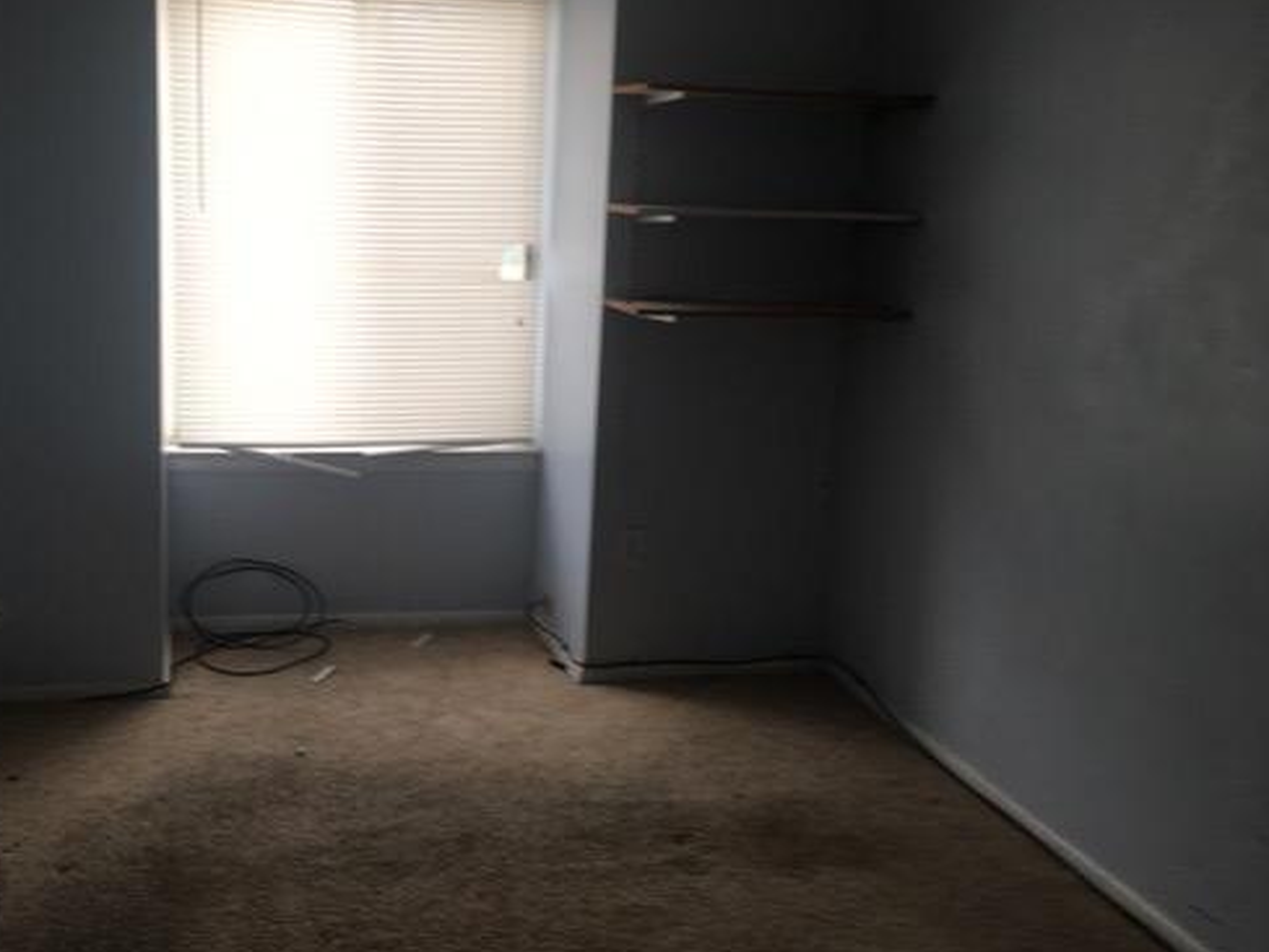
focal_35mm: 38
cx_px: 460
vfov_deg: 37.7
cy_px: 468
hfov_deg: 48.4
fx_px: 1393
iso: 32
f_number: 2.2
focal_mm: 4.15
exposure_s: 1/60
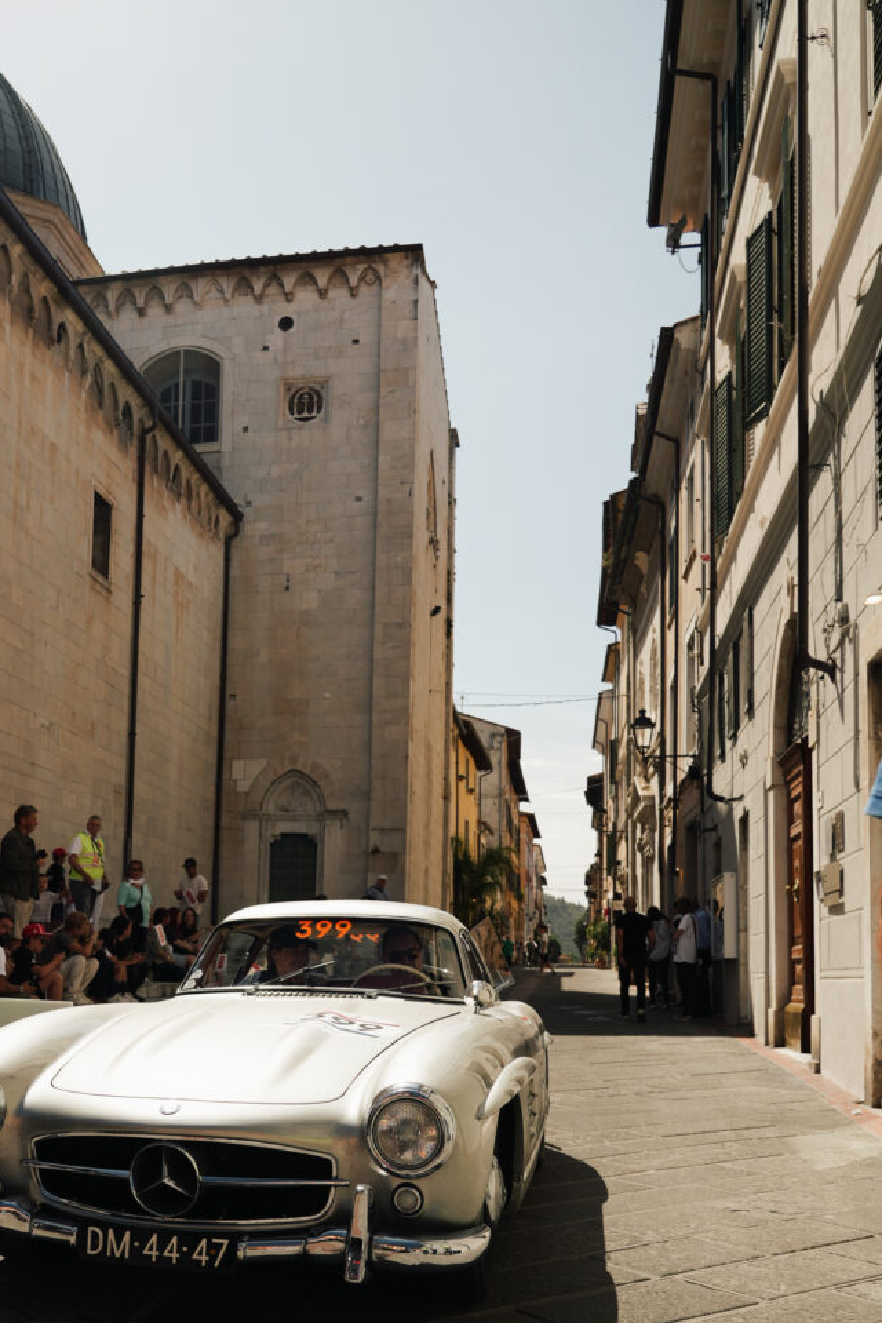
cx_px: 242
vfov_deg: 53.2
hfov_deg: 37.1
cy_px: 899
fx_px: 1286
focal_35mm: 35
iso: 100
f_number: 4
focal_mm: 24
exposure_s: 1/500
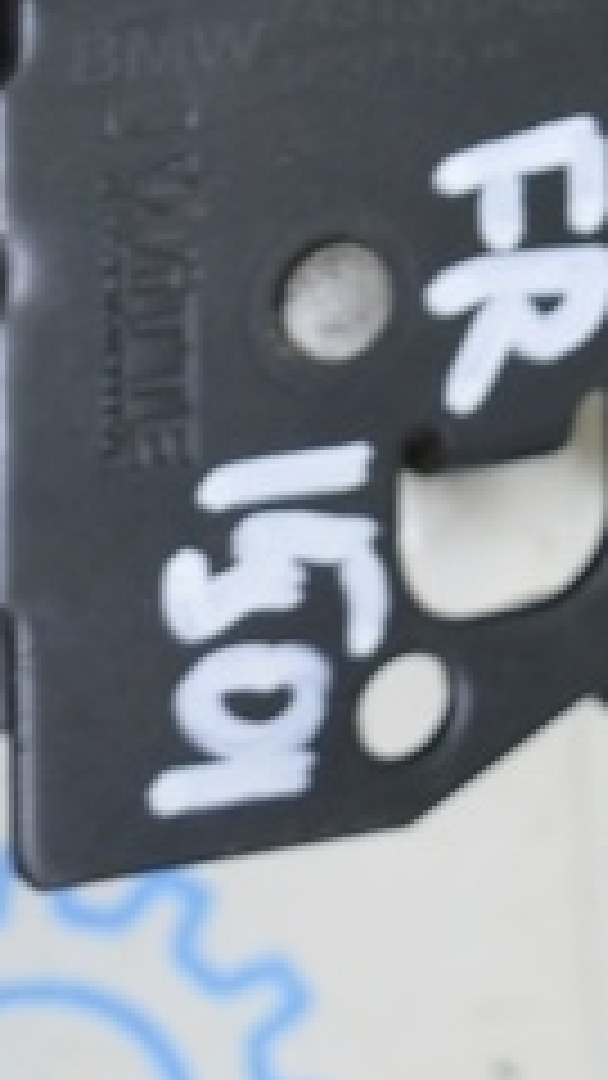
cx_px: 88
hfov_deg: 7.1
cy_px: -410
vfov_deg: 12.1
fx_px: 4901
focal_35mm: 171
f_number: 5.6
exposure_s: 1/20
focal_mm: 34
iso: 400
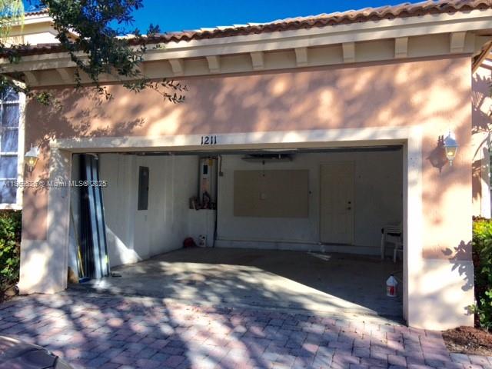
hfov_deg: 61.7
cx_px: 246
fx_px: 412
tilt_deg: +0.0
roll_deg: -0.3
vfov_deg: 48.2
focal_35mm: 29
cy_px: 184
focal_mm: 4.15
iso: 32
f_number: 2.2
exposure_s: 1/1080
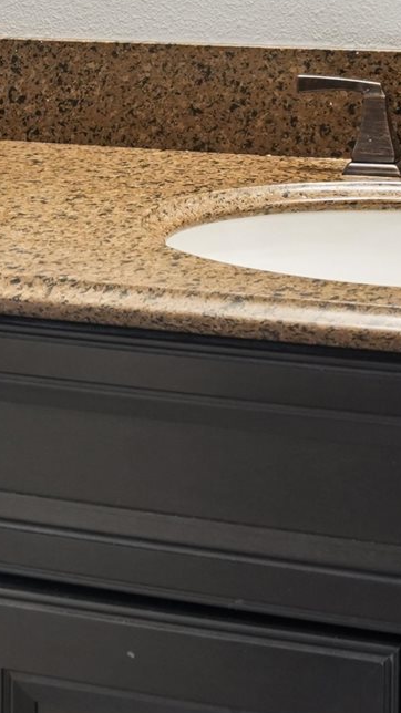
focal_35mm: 80
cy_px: -86
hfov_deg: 15.1
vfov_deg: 24.6
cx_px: 148
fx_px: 1513
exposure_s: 1/4
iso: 800
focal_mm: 16
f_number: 10
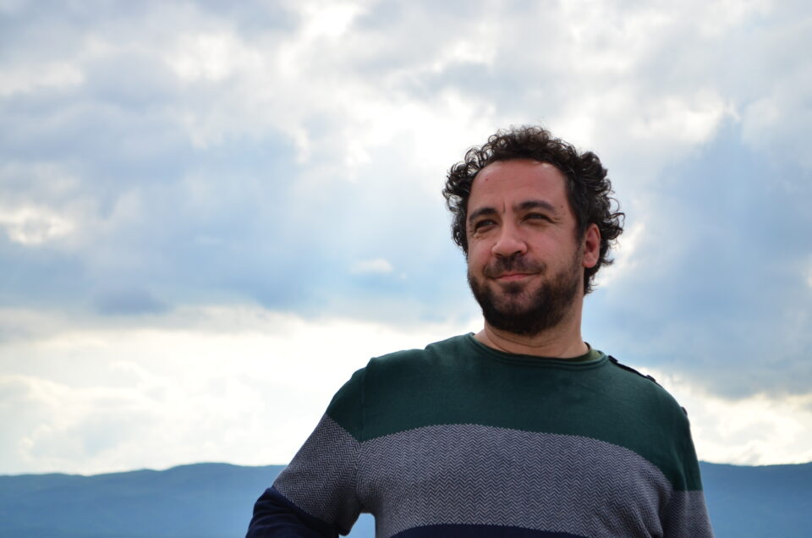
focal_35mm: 82
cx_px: 406
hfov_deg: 24.7
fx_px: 1857
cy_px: 269
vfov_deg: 16.5
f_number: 5.6
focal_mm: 55
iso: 250
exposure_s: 1/640
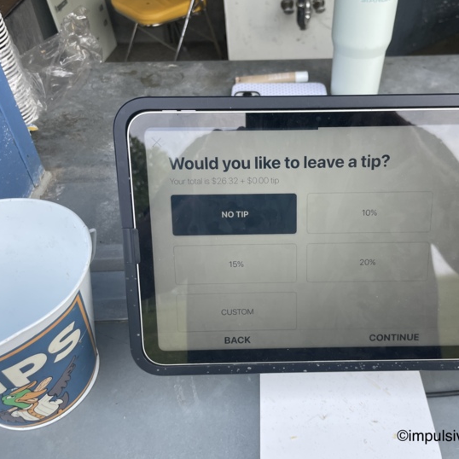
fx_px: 465
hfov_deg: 52.2
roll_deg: -2.1
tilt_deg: -43.0
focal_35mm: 31
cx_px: 273
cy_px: 228
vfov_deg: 52.5
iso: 32
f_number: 1.6
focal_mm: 4.2
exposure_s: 1/243
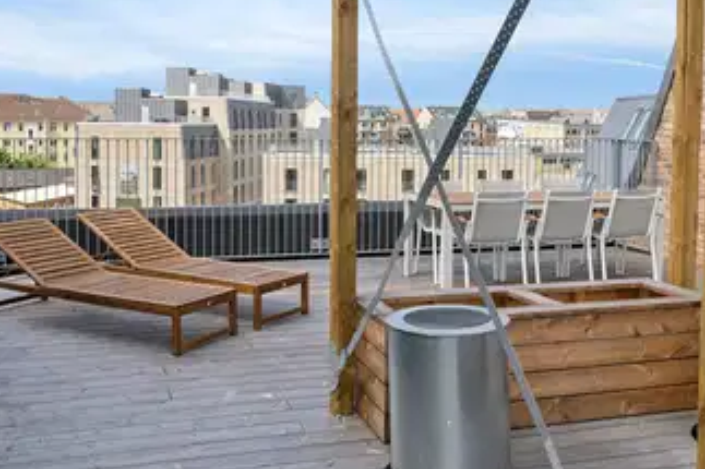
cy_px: 166
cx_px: 354
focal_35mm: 39
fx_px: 763
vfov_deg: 33.9
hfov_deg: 49.6
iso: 200
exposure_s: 1/320
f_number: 8
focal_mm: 20
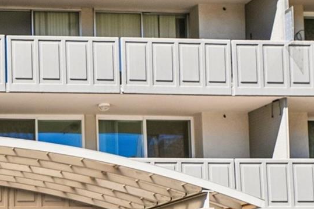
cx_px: -95
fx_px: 776
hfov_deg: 20.8
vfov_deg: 15.0
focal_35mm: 89
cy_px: 232
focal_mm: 20
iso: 100
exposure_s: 1/200
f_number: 8
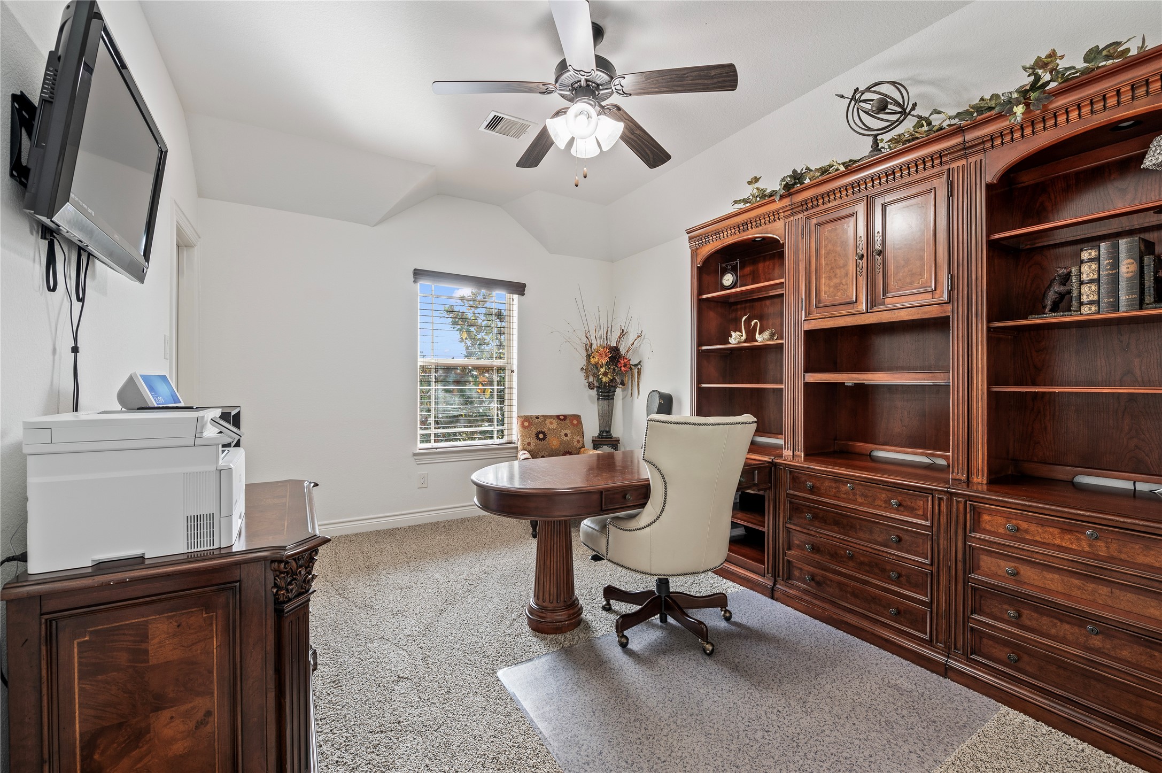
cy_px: 386
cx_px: 581
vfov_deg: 77.2
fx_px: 484
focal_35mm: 15
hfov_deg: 100.4
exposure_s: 1/3
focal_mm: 15
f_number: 6.3
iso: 125
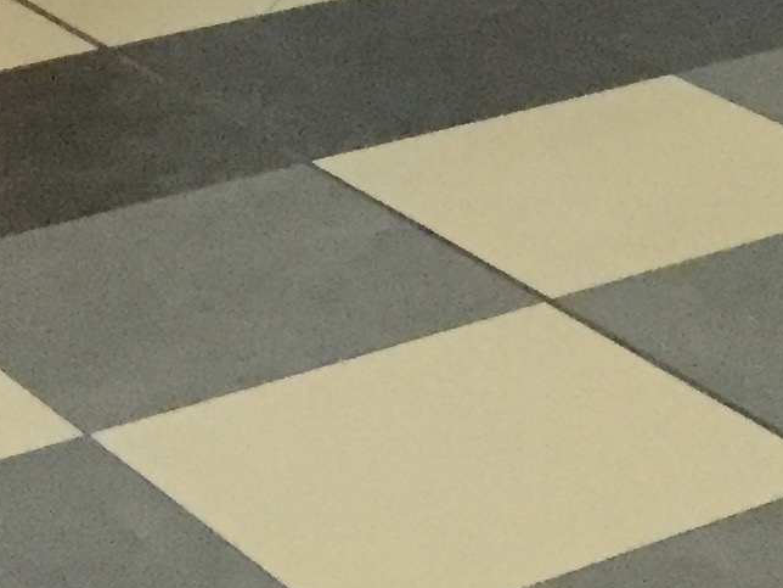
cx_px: 906
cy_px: -890
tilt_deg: -2.5
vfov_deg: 9.0
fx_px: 3325
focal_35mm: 147
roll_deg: -0.8
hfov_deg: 13.1
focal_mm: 4.15
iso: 400
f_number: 2.2
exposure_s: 1/17
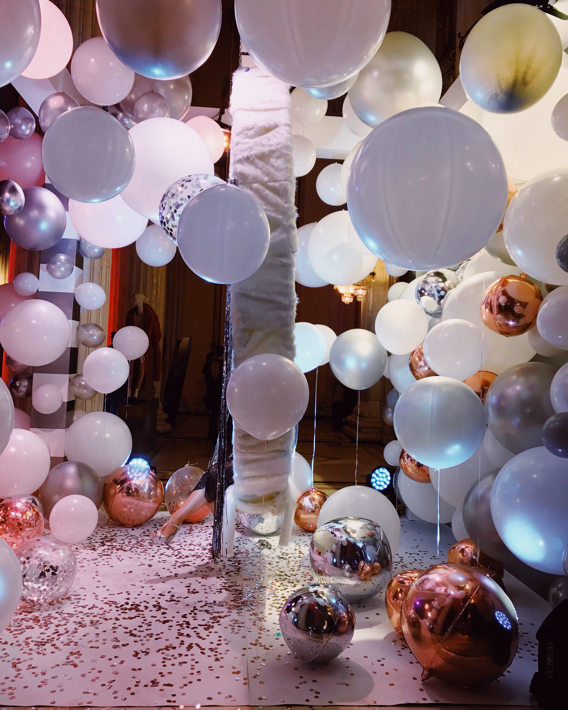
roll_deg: +0.9
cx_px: 290
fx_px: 630
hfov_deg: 48.5
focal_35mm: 30
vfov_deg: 58.7
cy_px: 335
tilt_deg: +3.2
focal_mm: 3.99
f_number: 1.8
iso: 25
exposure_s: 1/50
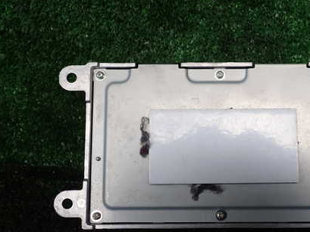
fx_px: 394
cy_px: 136
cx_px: 221
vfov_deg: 32.8
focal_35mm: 44
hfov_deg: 42.0
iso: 100
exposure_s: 1/250
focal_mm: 5.4
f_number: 3.2
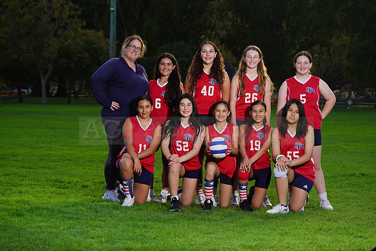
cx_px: 188
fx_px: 1264
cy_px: 126
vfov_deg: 11.3
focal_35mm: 121
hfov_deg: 16.9
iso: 160
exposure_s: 1/250
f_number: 8
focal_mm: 121
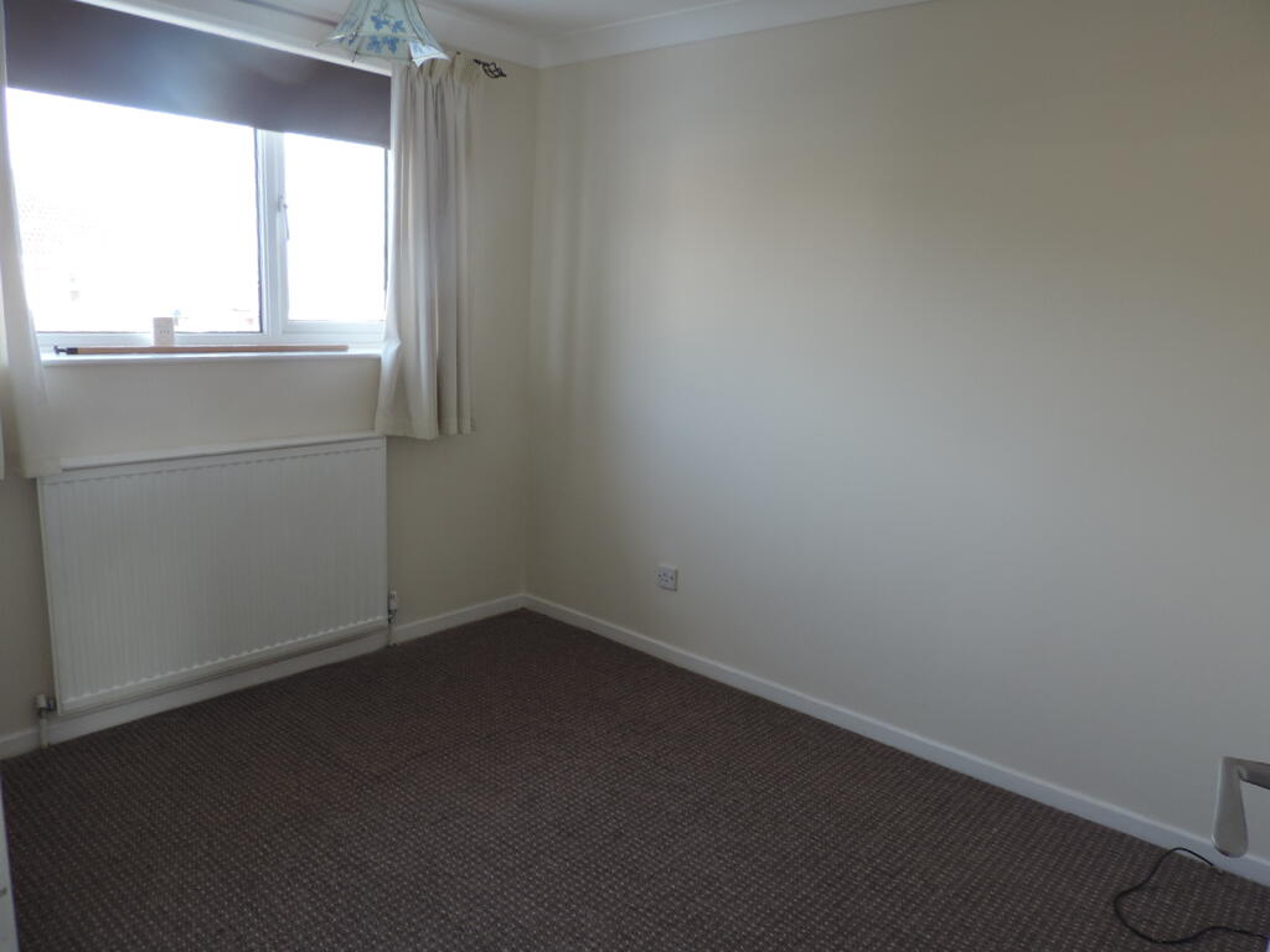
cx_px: 635
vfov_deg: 56.8
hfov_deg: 71.6
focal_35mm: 24
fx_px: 881
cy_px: 476
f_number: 3
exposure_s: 1/30
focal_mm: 4.3
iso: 80
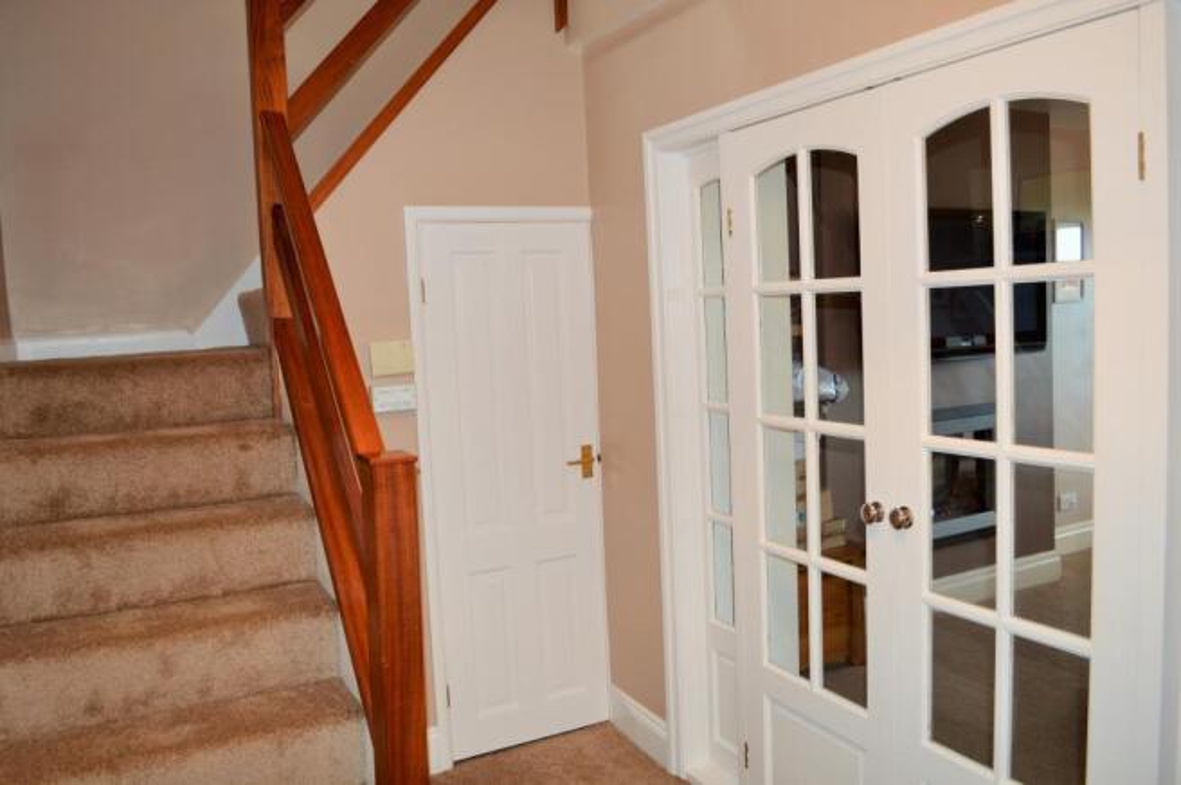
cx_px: 590
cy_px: 392
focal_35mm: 27
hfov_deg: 67.4
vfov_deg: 47.8
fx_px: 885
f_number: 3.5
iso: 450
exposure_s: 1/60
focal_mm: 18
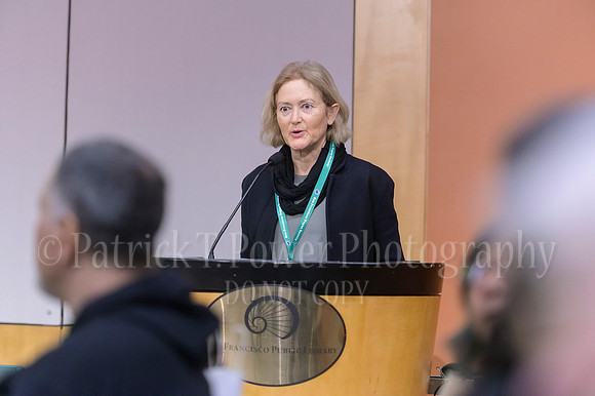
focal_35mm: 230
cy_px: 198
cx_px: 298
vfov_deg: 6.0
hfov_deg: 9.0
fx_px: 3799
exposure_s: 1/400
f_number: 4
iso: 5000
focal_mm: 230
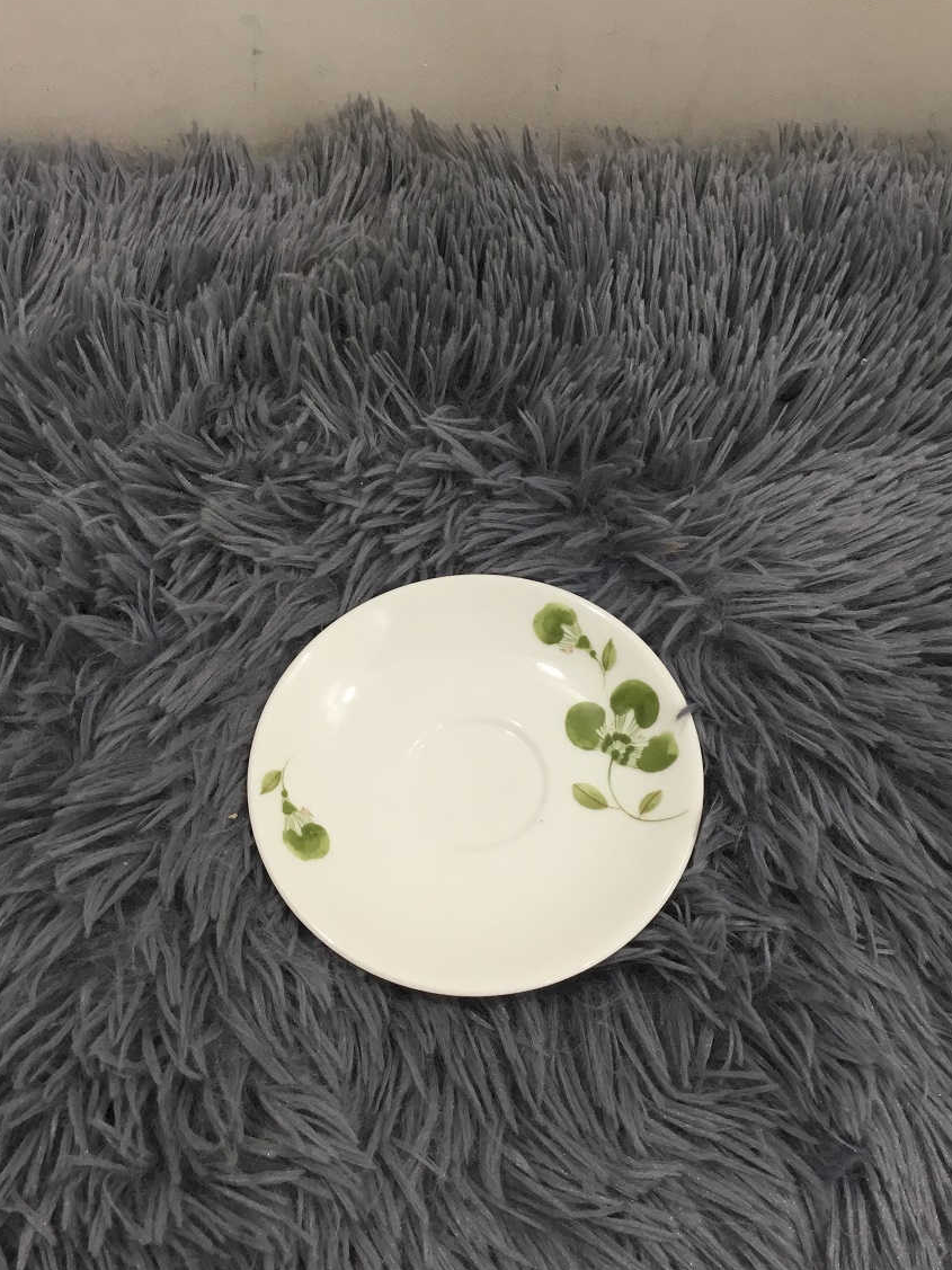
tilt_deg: -57.9
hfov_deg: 42.9
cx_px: 474
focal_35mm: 33
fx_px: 1210
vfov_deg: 55.4
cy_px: 632
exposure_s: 1/33
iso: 64
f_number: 2.4
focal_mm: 3.3
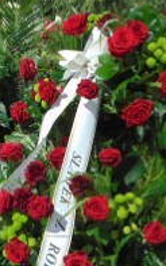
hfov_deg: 15.2
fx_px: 623
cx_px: 74
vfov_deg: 23.4
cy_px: 244
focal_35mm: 86
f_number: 7.7
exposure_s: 1/250
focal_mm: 4.5
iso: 80
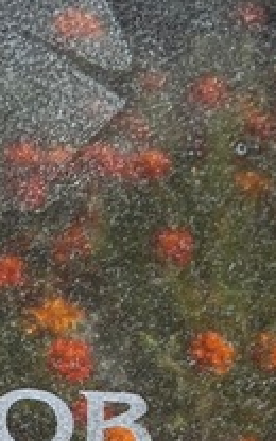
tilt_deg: -38.3
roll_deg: +2.7
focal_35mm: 106
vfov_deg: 18.6
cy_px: 534
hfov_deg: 12.1
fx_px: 1276
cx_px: -38
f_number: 1.5
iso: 50
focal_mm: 5.7
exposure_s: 1/666
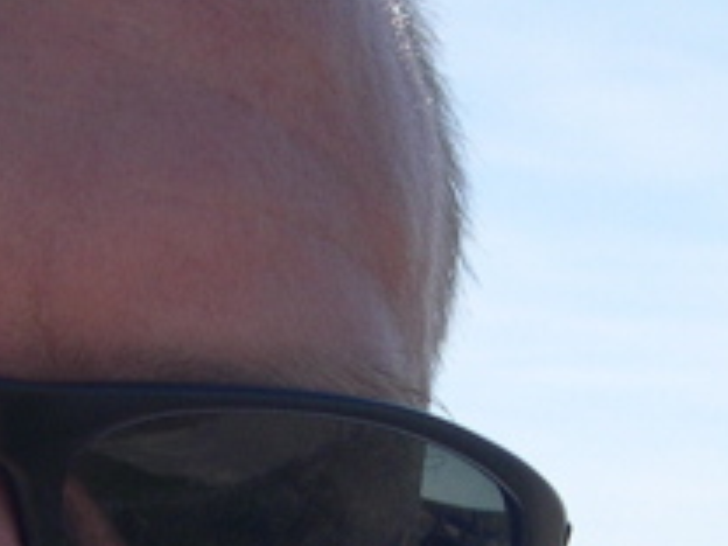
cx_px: 318
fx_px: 3070
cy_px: 528
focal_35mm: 146
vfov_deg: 10.1
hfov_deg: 13.5
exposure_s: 1/216
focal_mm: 8
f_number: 7.6
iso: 100
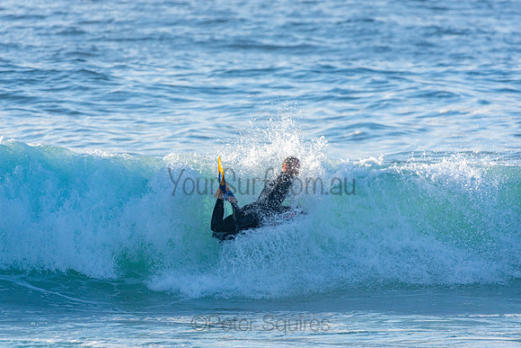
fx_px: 10856
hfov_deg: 2.7
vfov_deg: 1.8
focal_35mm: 750
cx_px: 260
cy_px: 174
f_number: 5.6
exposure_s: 1/1250
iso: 280
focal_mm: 500
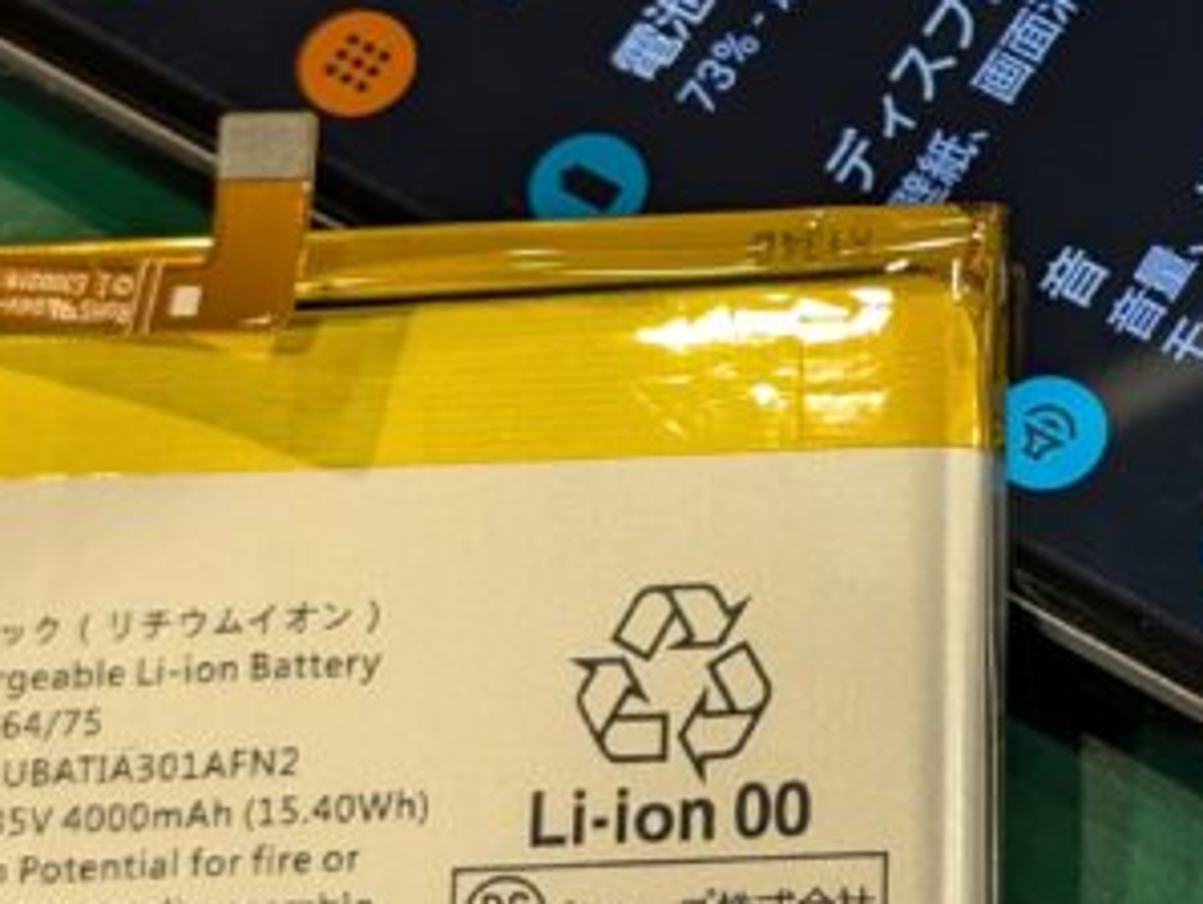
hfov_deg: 13.5
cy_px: 291
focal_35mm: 145
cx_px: 1013
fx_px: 5043
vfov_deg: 10.2
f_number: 1.85
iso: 59
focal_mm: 6.81
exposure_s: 1/50
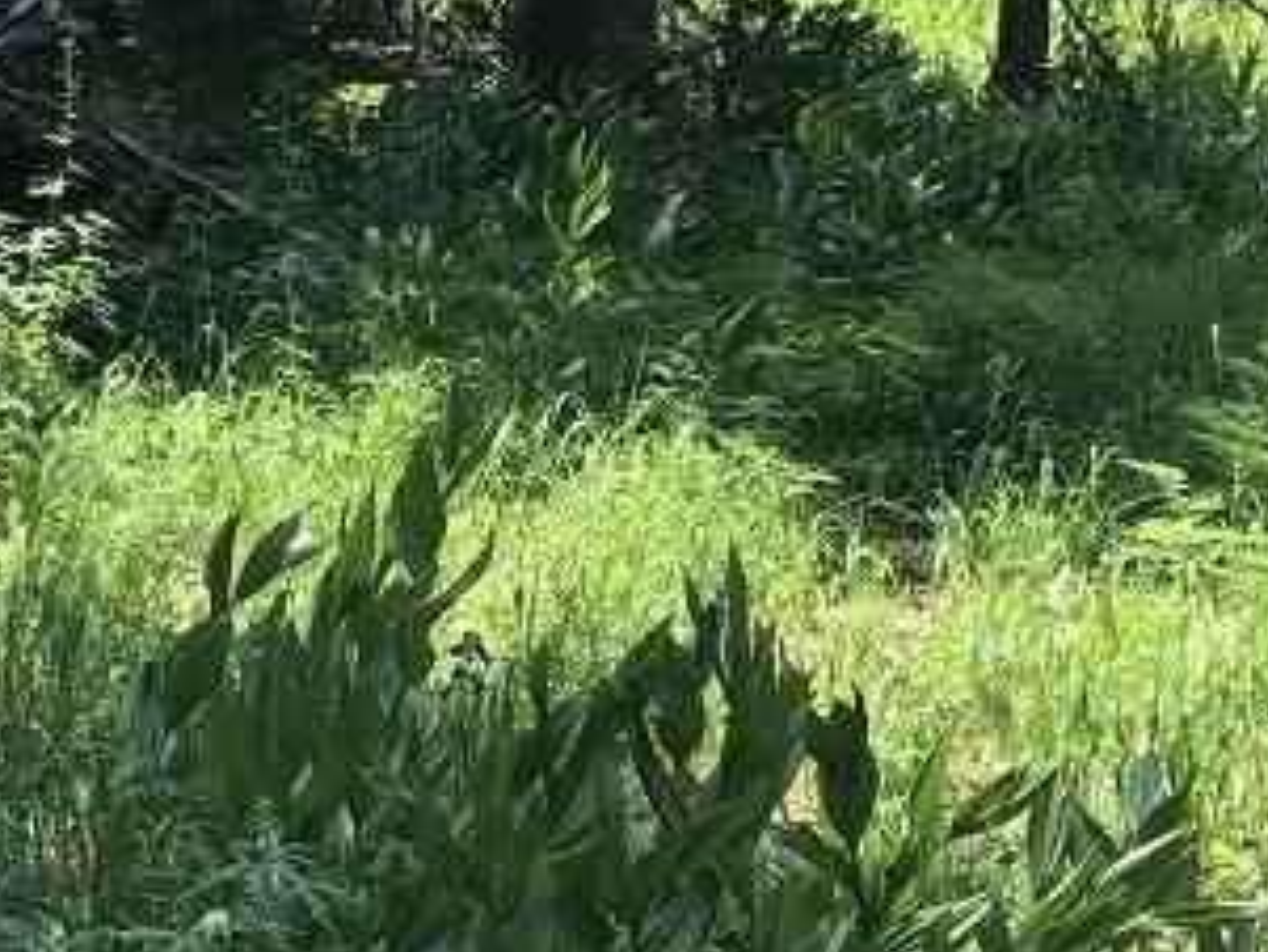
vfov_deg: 12.3
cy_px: 459
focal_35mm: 121
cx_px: 986
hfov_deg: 16.2
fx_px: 4434
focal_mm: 6.6
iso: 20
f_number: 2.8
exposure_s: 1/282
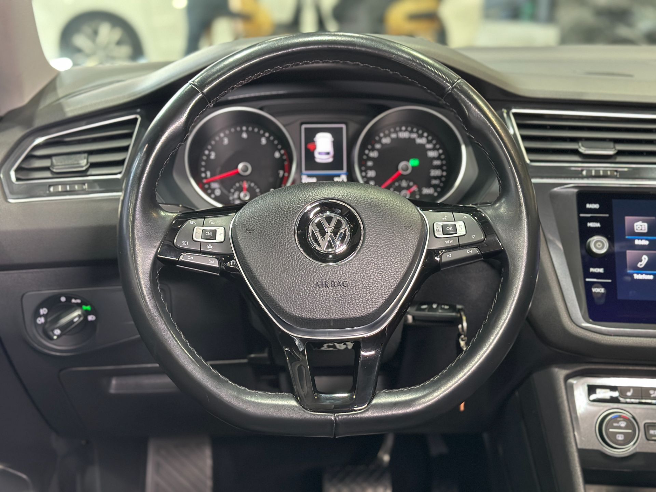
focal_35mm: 48
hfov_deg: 39.7
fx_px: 910
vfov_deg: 30.3
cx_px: 328
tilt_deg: -19.6
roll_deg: -0.3
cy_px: 246
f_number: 1.78
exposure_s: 1/40
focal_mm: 6.86
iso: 500
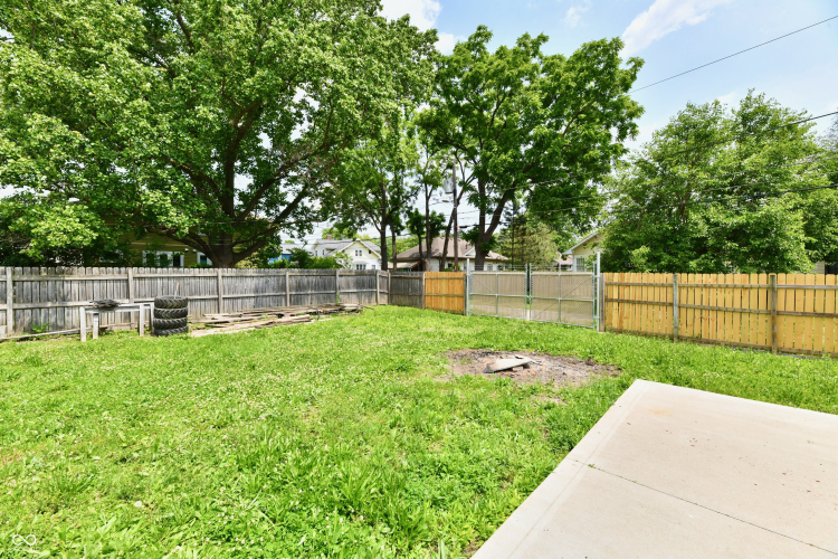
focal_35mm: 14
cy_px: 280
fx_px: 326
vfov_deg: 81.2
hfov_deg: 104.3
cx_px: 419
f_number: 13
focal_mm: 14
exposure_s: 1/640
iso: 640
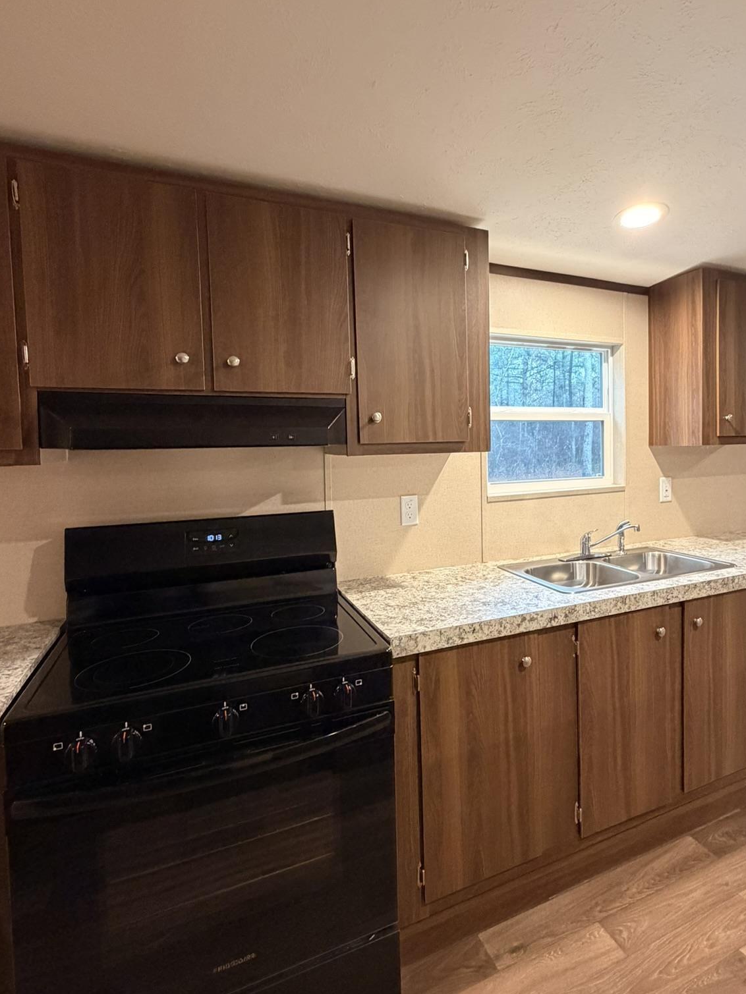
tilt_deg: -1.6
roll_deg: +0.7
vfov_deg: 84.6
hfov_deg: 67.8
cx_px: 458
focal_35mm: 19
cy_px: 468
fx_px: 546
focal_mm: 2.22
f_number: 2.2
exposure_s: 1/60
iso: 500
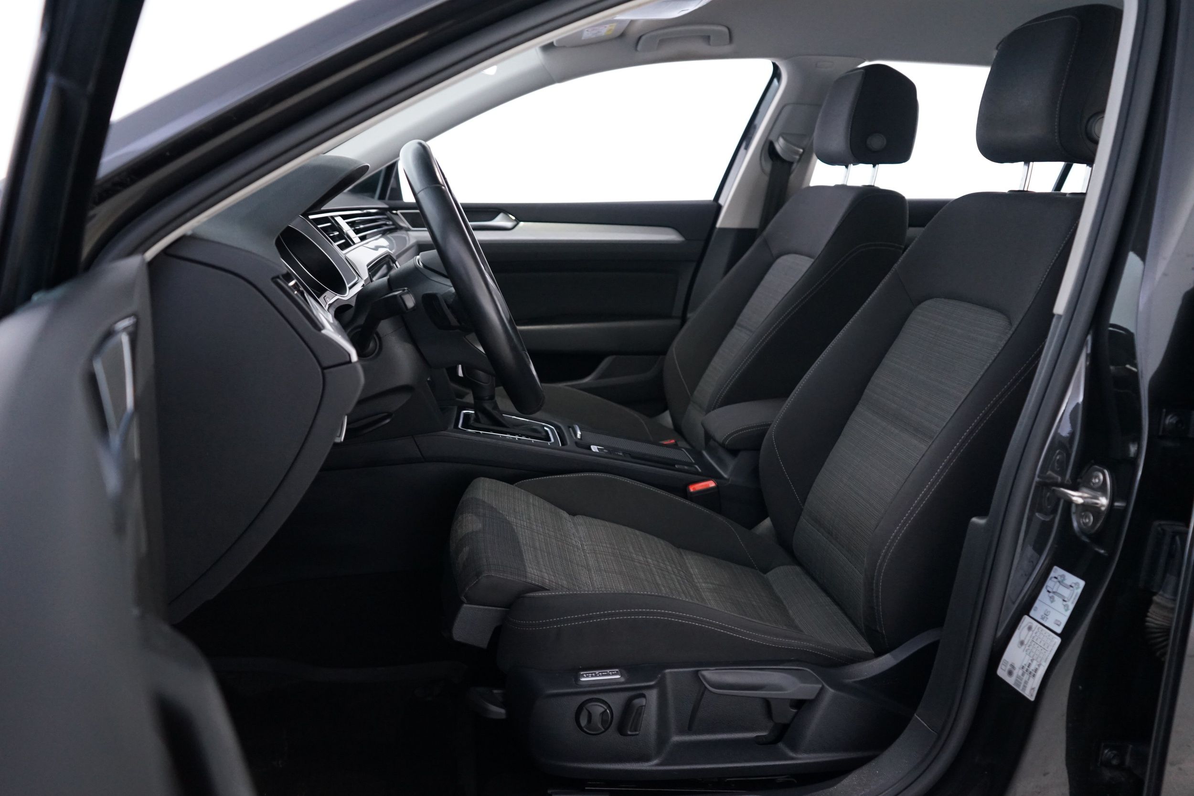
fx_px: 995
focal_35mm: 30
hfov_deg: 61.9
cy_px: 398
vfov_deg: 43.6
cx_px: 597
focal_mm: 30
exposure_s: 1/8
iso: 2500
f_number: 4
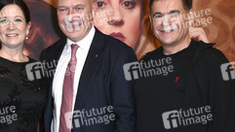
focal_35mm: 88
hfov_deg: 24.0
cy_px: 93
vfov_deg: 13.7
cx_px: 64
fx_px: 549
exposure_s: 1/250
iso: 1250
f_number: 5.6
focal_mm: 45
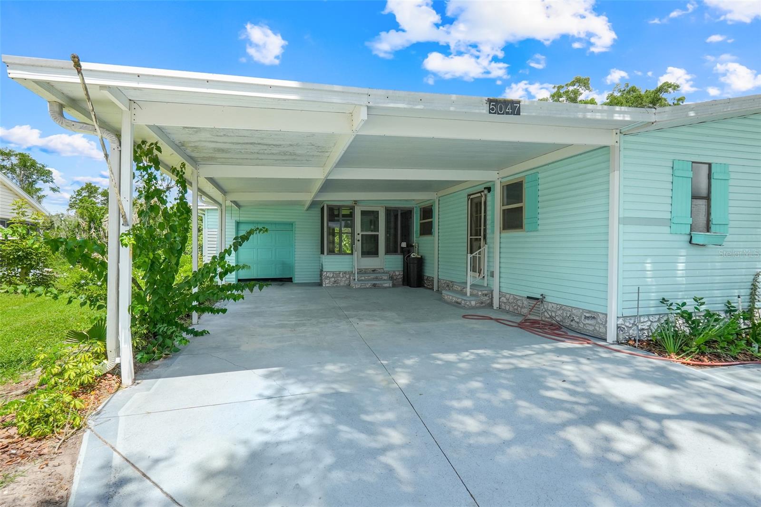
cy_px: 254
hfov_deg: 93.3
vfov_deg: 70.4
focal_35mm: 17
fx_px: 359
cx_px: 380
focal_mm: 11.5
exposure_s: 1/50
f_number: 9
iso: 250
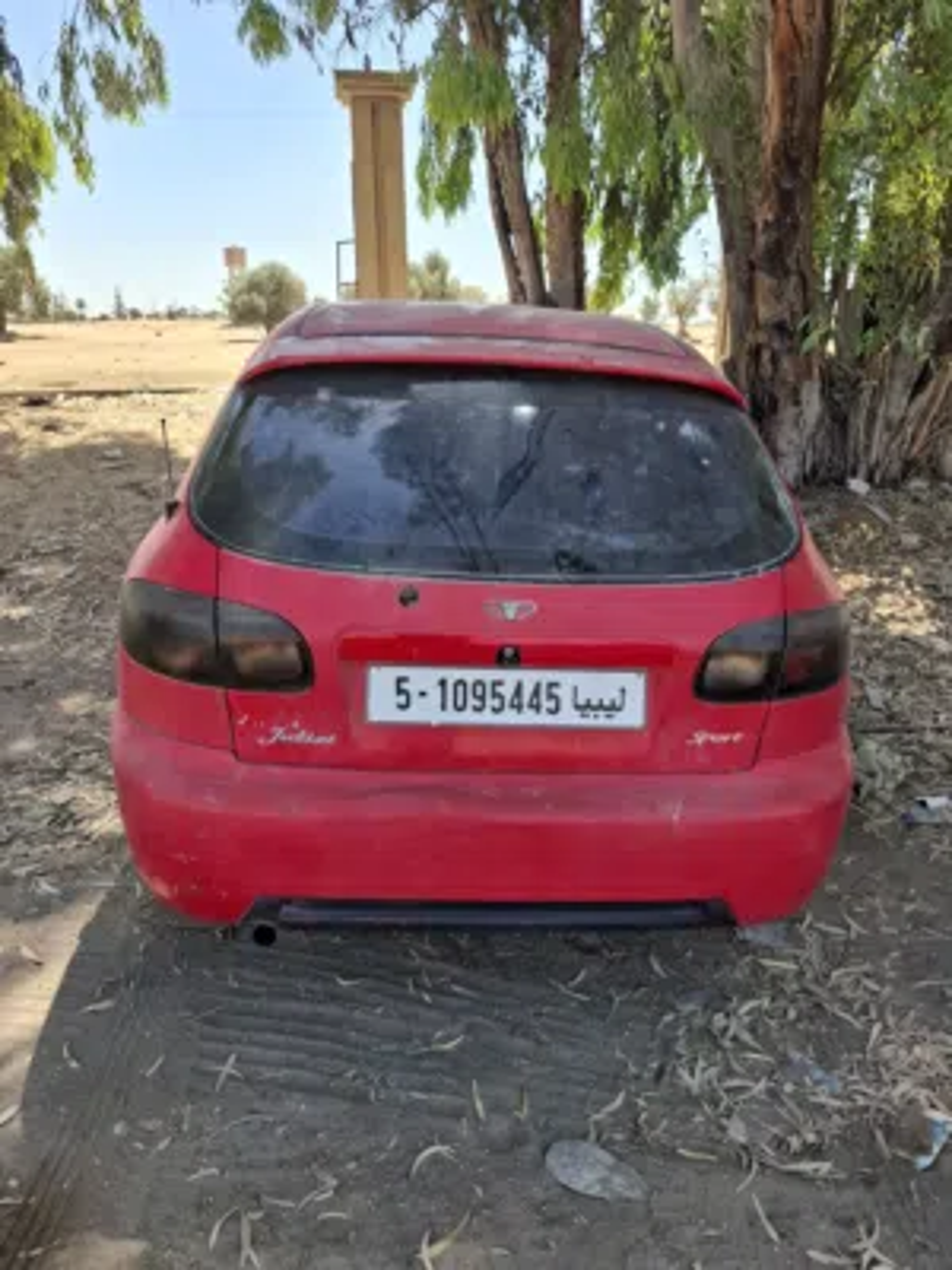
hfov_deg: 58.9
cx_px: 476
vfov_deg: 73.9
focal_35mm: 23
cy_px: 635
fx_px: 843
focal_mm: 5.54
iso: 50
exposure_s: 1/510
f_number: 1.8
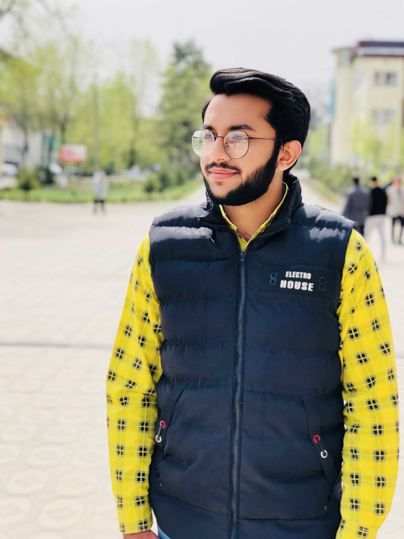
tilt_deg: -6.6
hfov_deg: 25.7
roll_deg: -1.0
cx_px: 202
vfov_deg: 33.8
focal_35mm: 57
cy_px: 270
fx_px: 887
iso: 20
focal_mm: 6.6
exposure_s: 1/245
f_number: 2.8
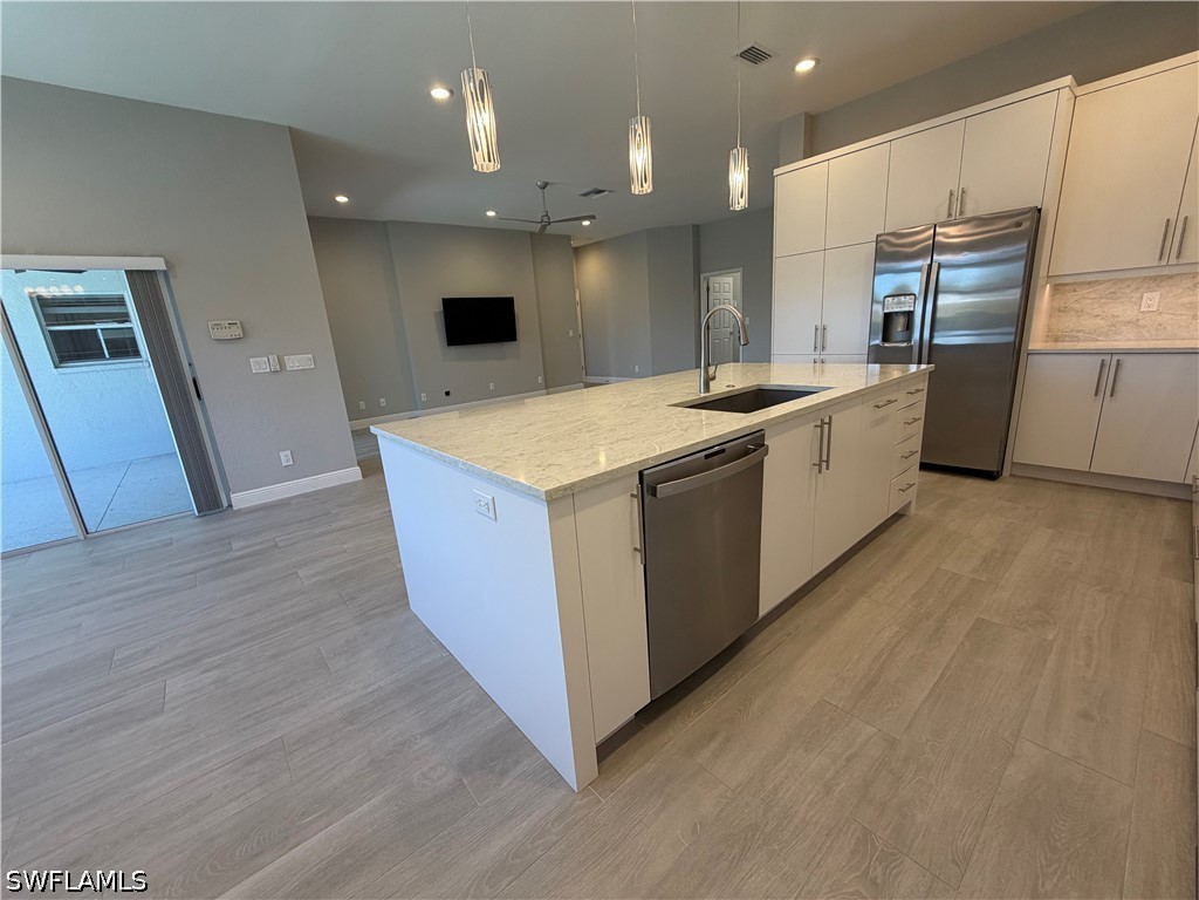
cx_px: 600
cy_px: 450
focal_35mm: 14
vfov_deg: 85.7
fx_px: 485
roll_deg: +4.5
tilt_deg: -14.6
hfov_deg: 102.1
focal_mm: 2.22
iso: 125
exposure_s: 1/120
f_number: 2.2
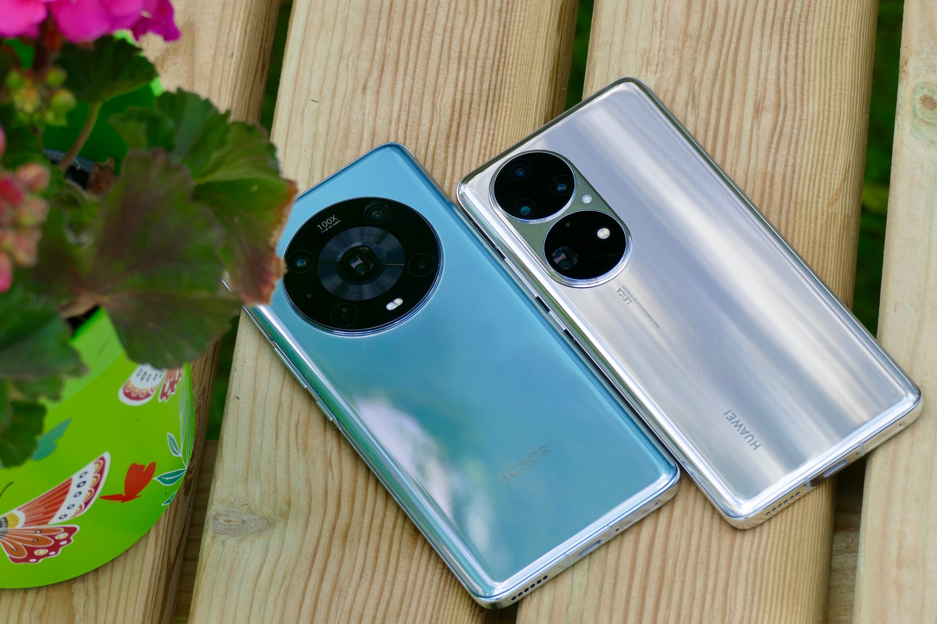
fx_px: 4268
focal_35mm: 164
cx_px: 468
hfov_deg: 12.5
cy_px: 312
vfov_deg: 8.4
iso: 125
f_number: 4.5
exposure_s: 1/500
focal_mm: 59.97
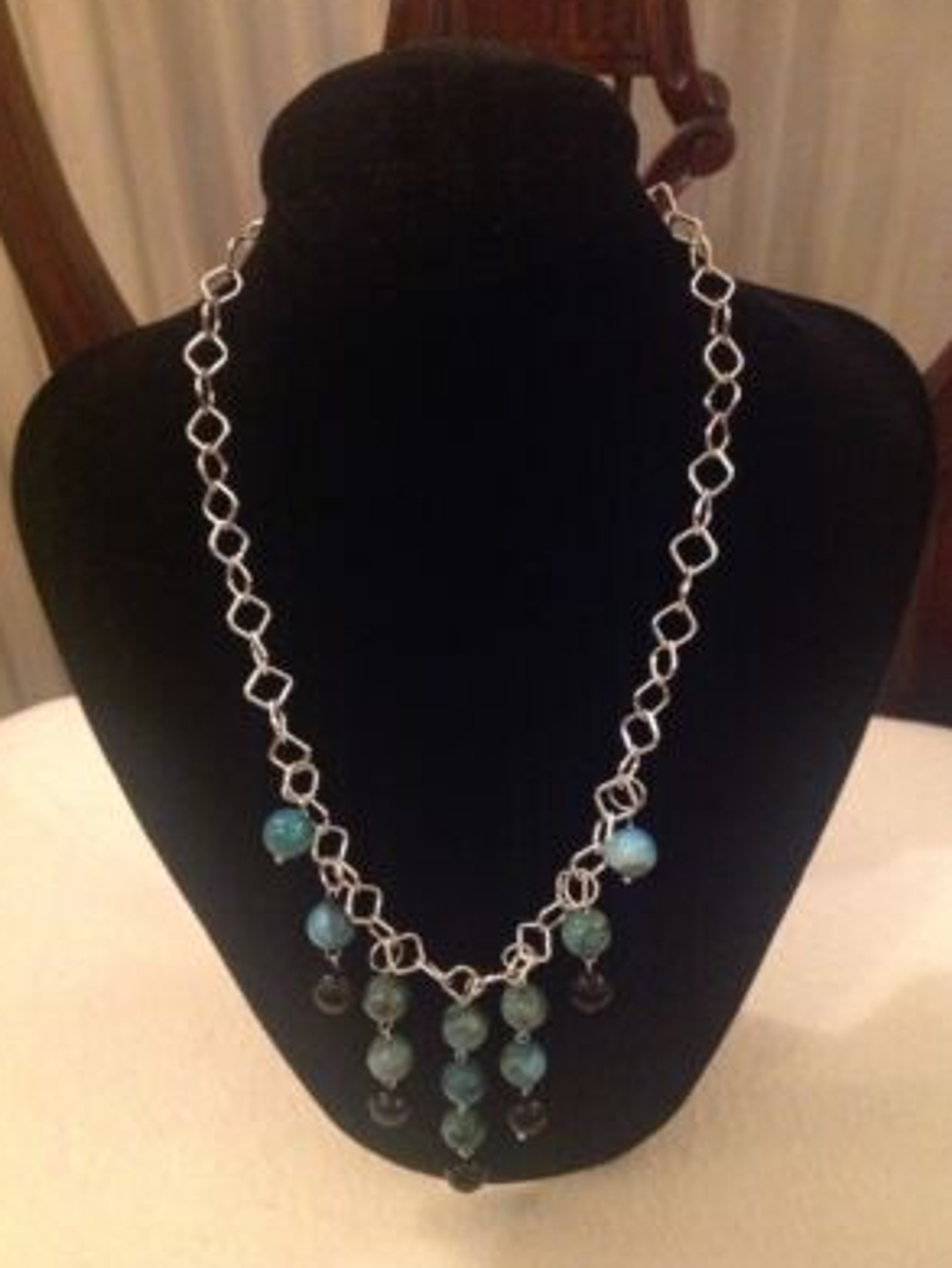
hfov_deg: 39.7
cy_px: 631
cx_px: 468
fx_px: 1319
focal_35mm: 36
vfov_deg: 51.3
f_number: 2.4
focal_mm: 4.28
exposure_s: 1/17
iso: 800
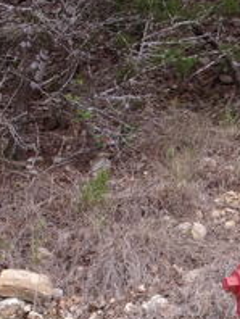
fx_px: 1162
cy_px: 264
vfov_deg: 15.5
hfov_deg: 11.7
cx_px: 245
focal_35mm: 126
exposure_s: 1/220
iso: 80
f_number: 3.9
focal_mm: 7
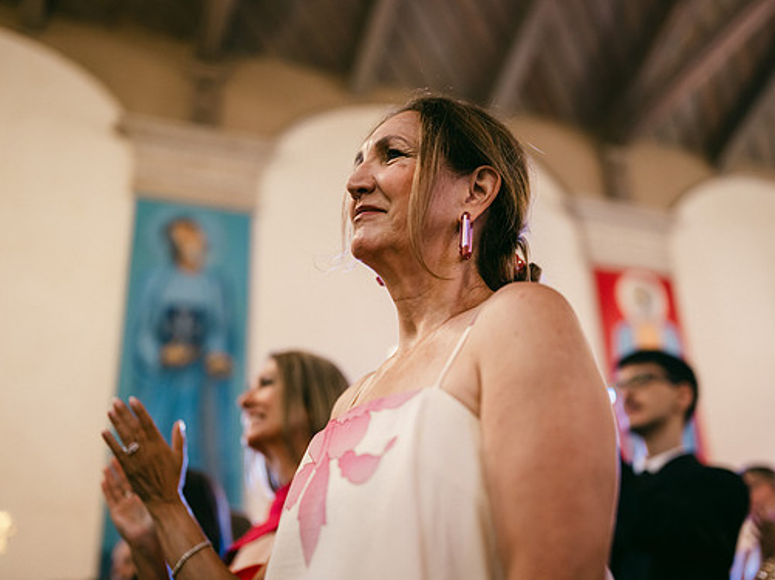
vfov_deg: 36.8
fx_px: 873
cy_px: 298
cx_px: 393
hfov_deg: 47.9
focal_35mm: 39
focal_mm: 35
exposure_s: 1/320
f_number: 1.2
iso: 800
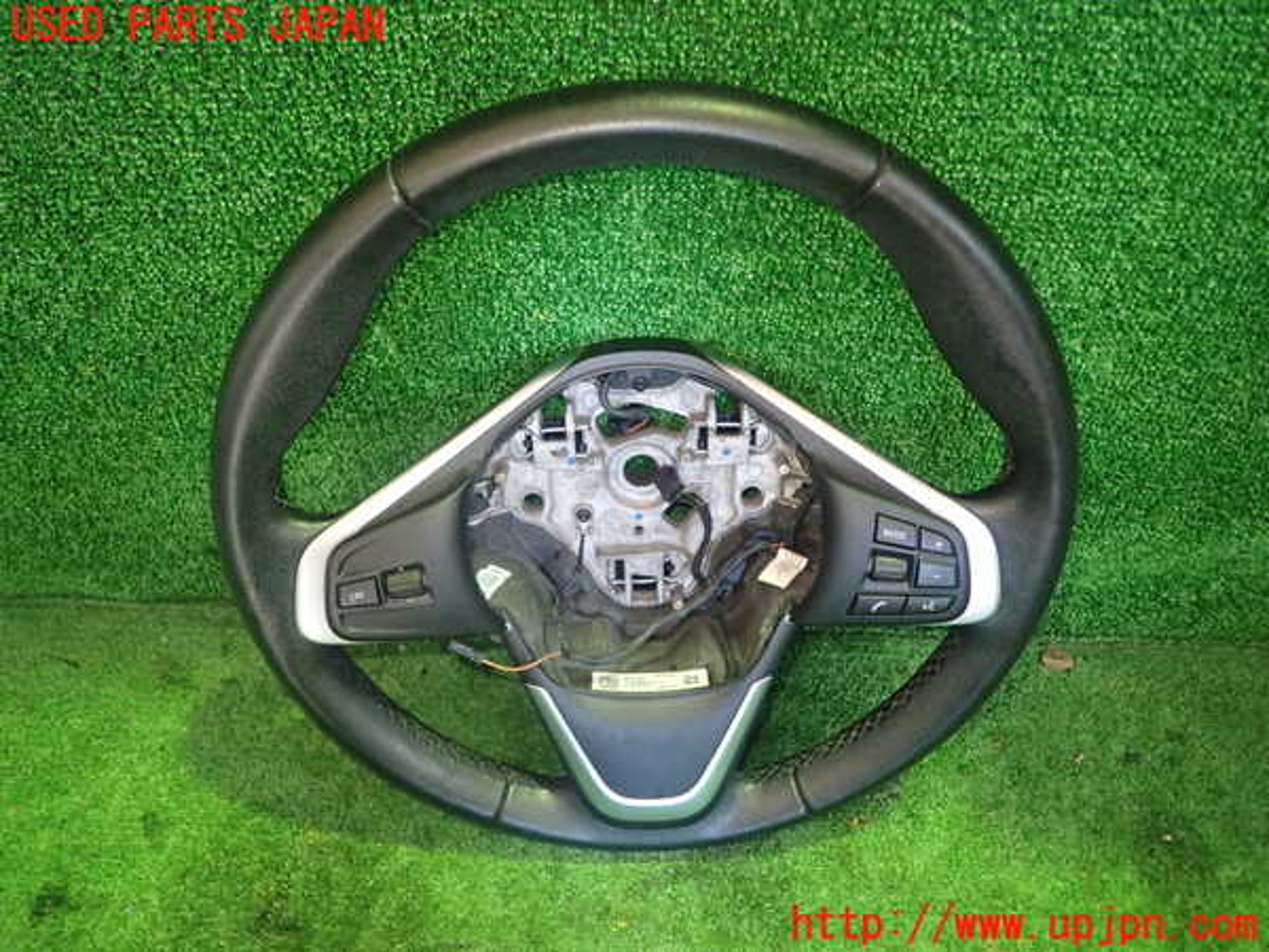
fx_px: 916
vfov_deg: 54.9
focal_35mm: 25
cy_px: 476
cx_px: 634
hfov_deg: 69.4
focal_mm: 4.5
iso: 640
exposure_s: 1/30
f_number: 2
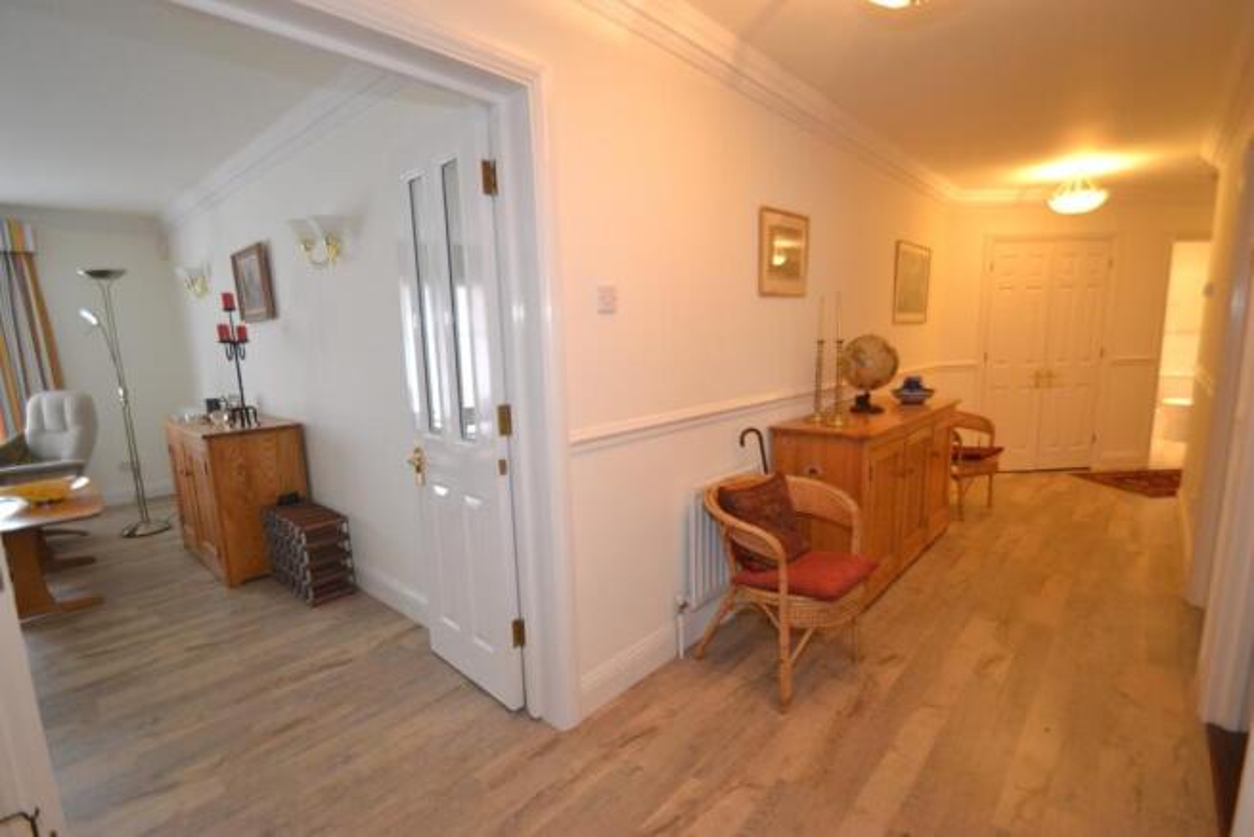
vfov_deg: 77.4
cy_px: 418
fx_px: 523
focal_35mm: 15
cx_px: 627
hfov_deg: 100.4
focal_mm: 10
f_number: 3.5
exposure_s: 1/60
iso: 1100
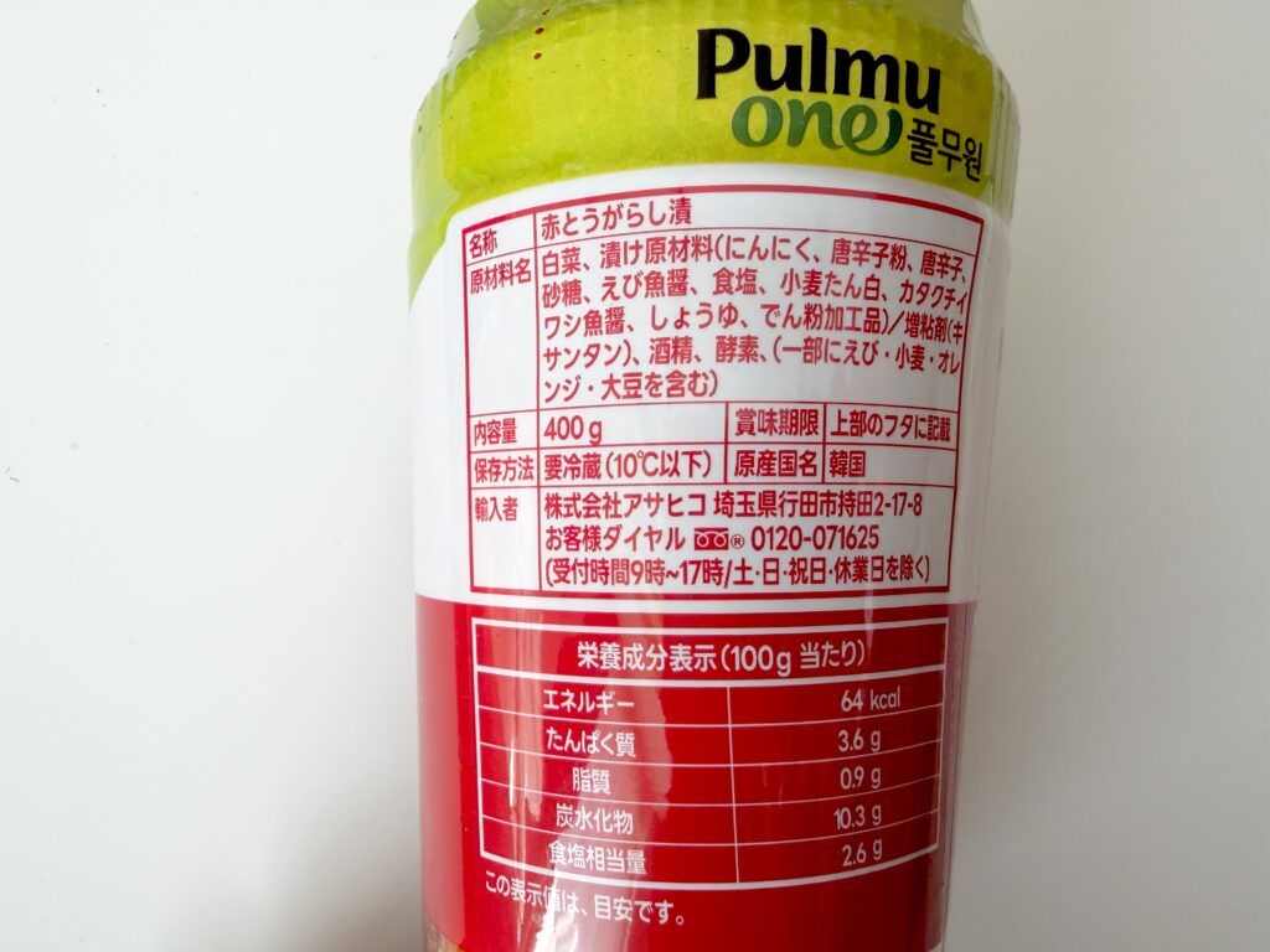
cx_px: 635
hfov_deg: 71.6
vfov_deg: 56.8
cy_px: 476
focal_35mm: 24
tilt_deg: -80.9
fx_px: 881
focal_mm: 2.22
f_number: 2.2
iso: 100
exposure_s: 1/121
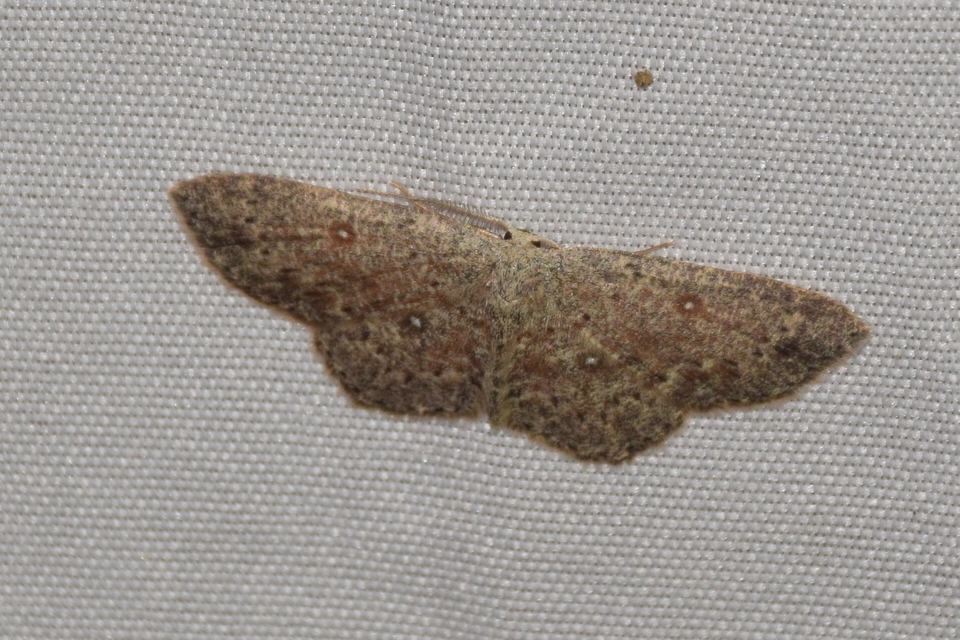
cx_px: 480
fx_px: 5600
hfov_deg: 9.8
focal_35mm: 210
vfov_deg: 6.5
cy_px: 320
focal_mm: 140
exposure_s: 1/160
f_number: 10
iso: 400
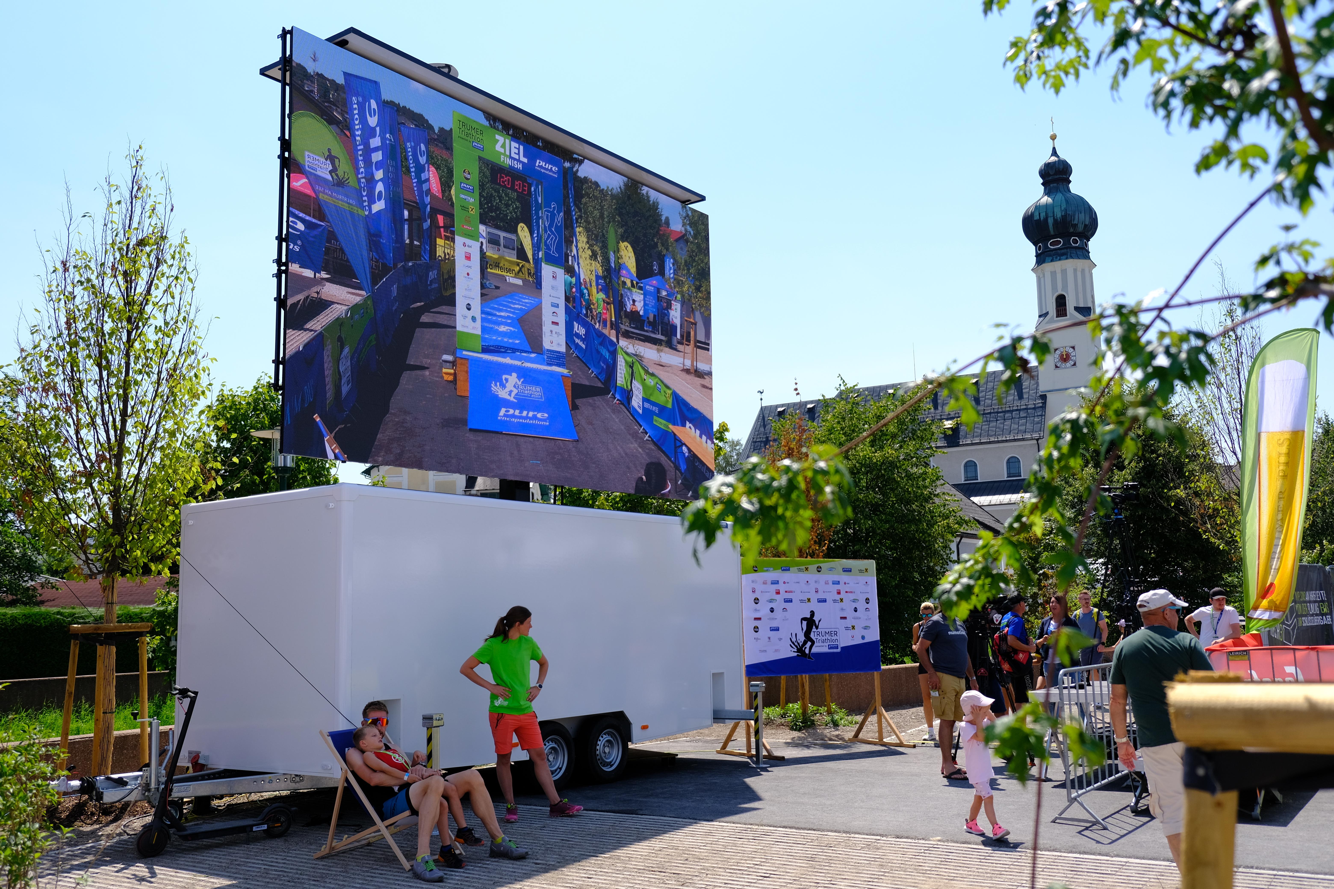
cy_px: 444
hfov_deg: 60.3
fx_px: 1149
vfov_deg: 42.3
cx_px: 667
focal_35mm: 31
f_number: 3.2
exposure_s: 1/2000
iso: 160
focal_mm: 20.5
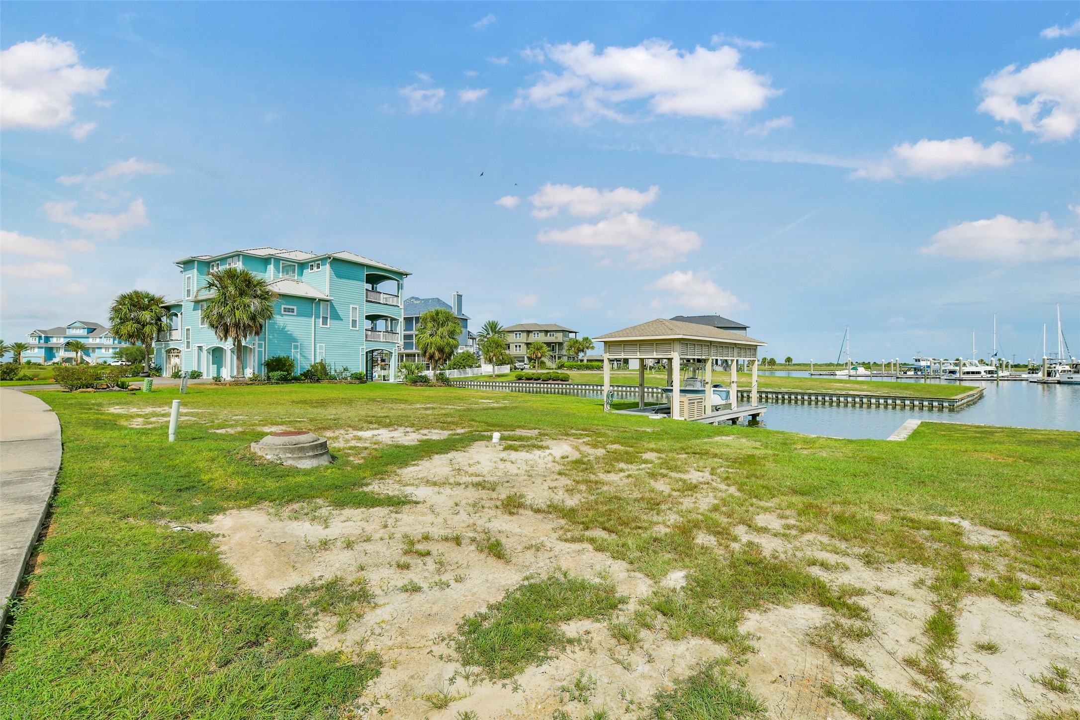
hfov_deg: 100.4
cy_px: 360
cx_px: 540
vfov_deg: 77.3
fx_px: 450
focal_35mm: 15
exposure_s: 1/2000
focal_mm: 15
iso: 200
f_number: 10
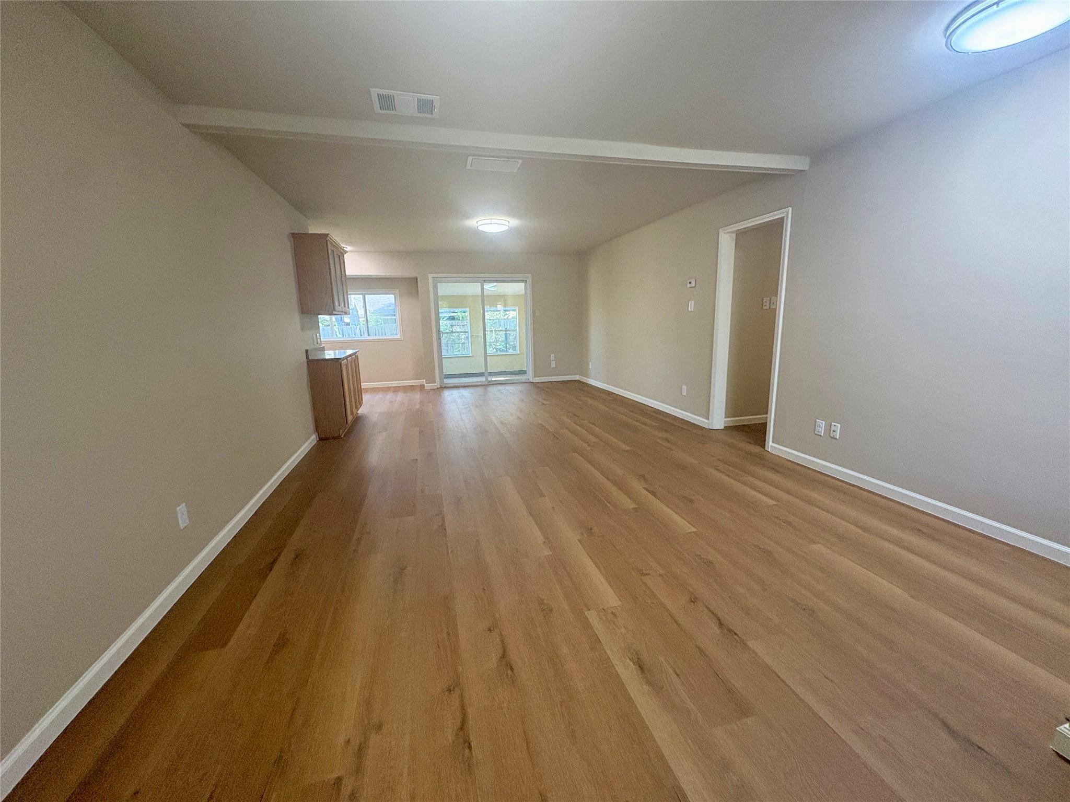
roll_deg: +2.1
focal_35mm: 14
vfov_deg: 85.7
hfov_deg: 102.1
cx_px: 535
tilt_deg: -11.1
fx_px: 433
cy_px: 401
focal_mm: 2.22
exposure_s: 1/120
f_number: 2.2
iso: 320
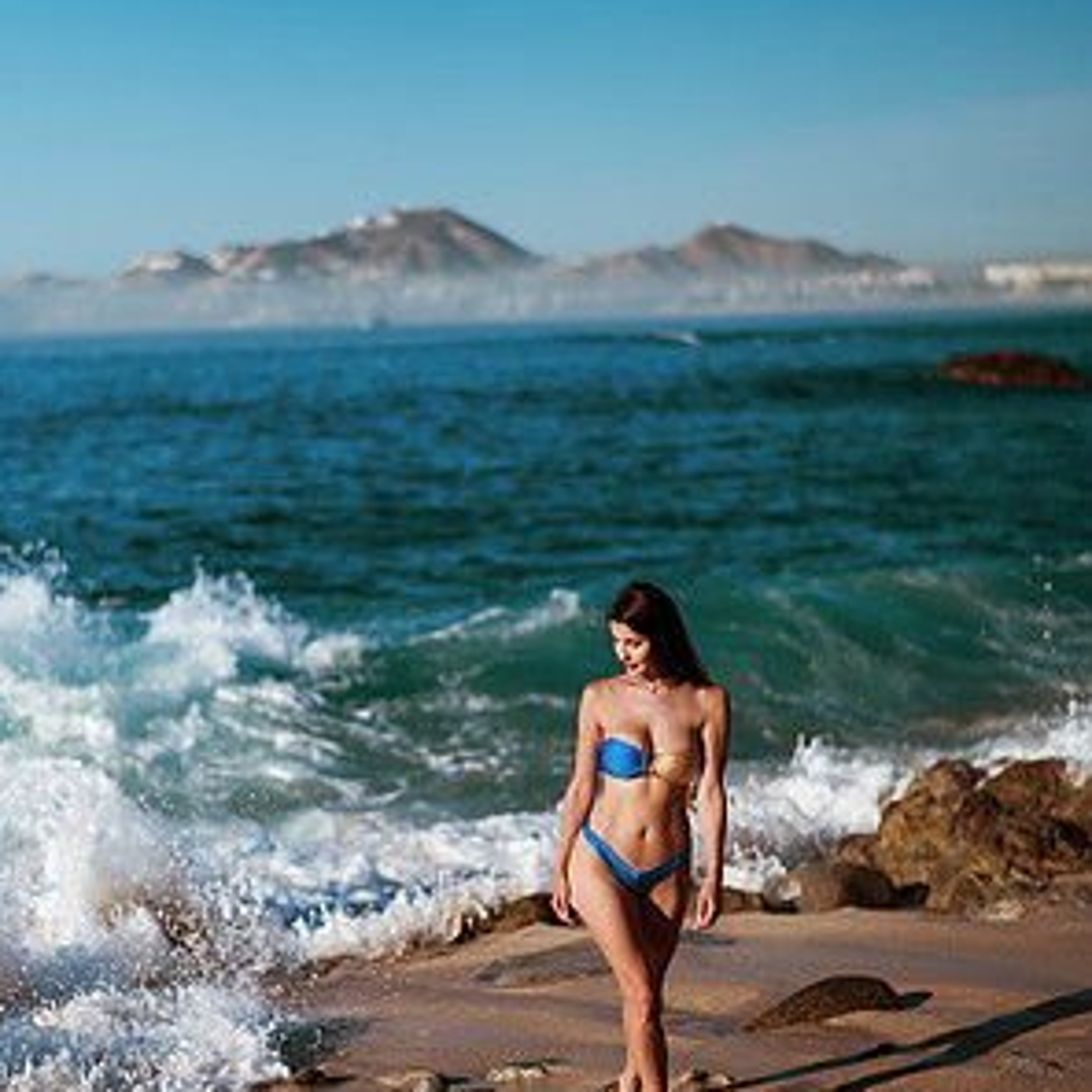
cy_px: 638
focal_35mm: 75
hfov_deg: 23.1
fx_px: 2677
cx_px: 546
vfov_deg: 23.0
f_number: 1.8
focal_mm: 58
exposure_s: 1/8000
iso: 50
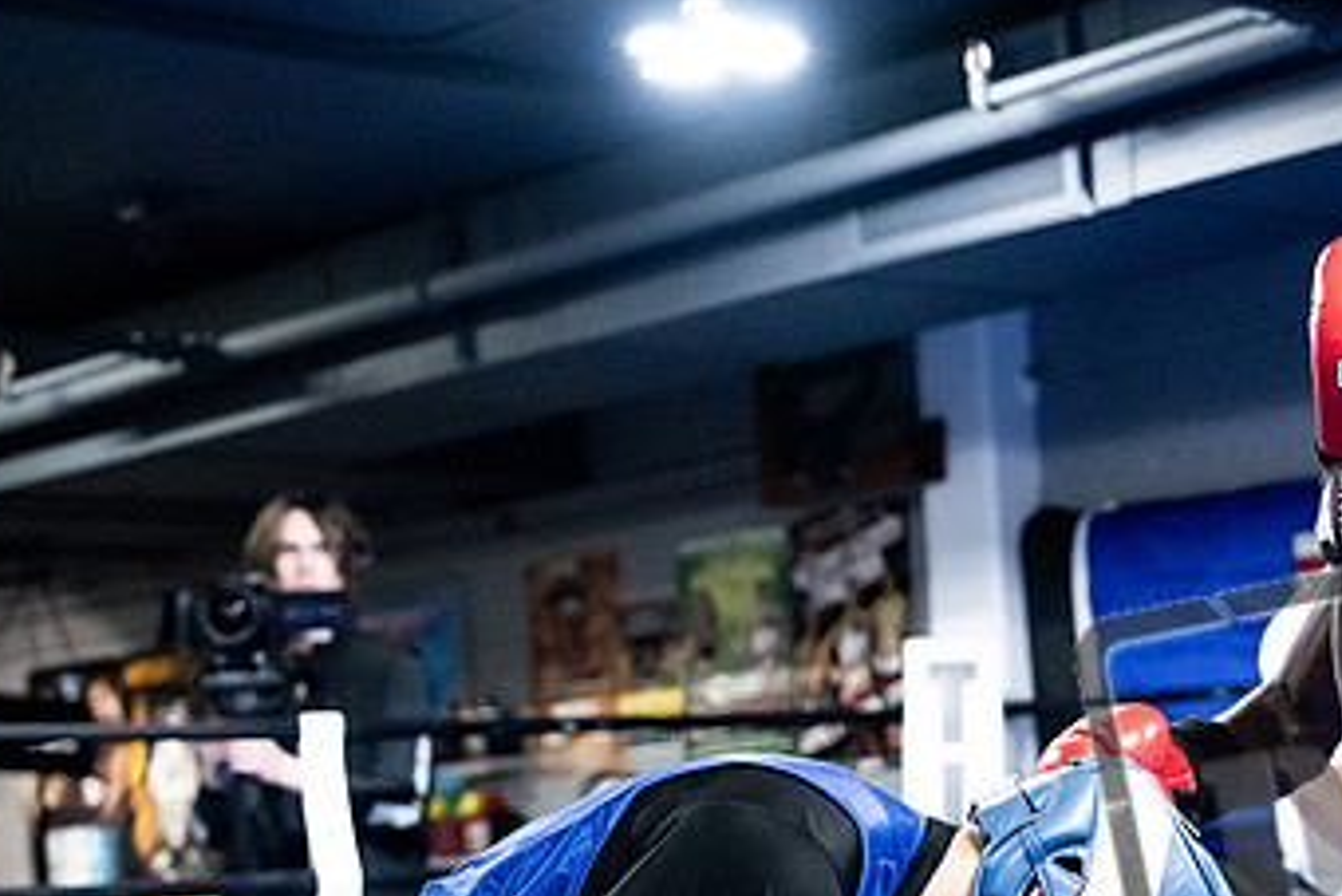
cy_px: 685
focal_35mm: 92
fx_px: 3431
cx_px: 1085
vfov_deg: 14.8
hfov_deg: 21.8
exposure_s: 1/1000
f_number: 2.8
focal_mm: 54
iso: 10000
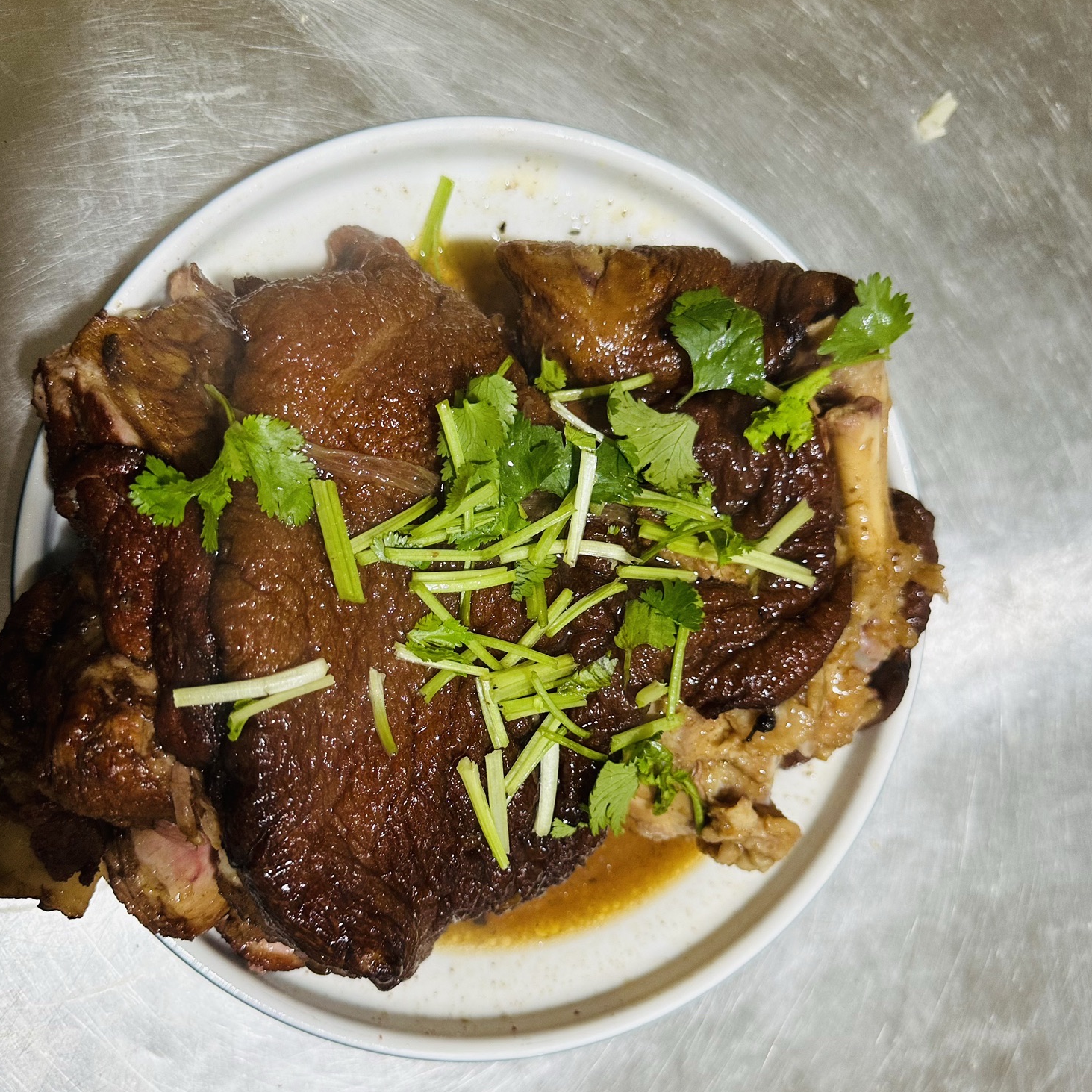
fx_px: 1035
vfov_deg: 55.4
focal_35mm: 29
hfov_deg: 55.6
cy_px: 623
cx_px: 540
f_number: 1.78
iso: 160
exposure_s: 1/50
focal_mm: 6.86
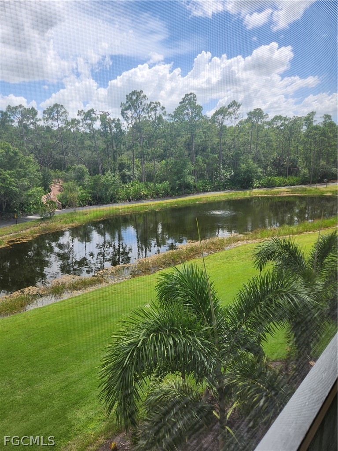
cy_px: 226
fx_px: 299
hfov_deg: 58.9
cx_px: 169
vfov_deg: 73.9
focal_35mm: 23
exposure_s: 1/820
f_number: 1.8
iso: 20
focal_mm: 5.4
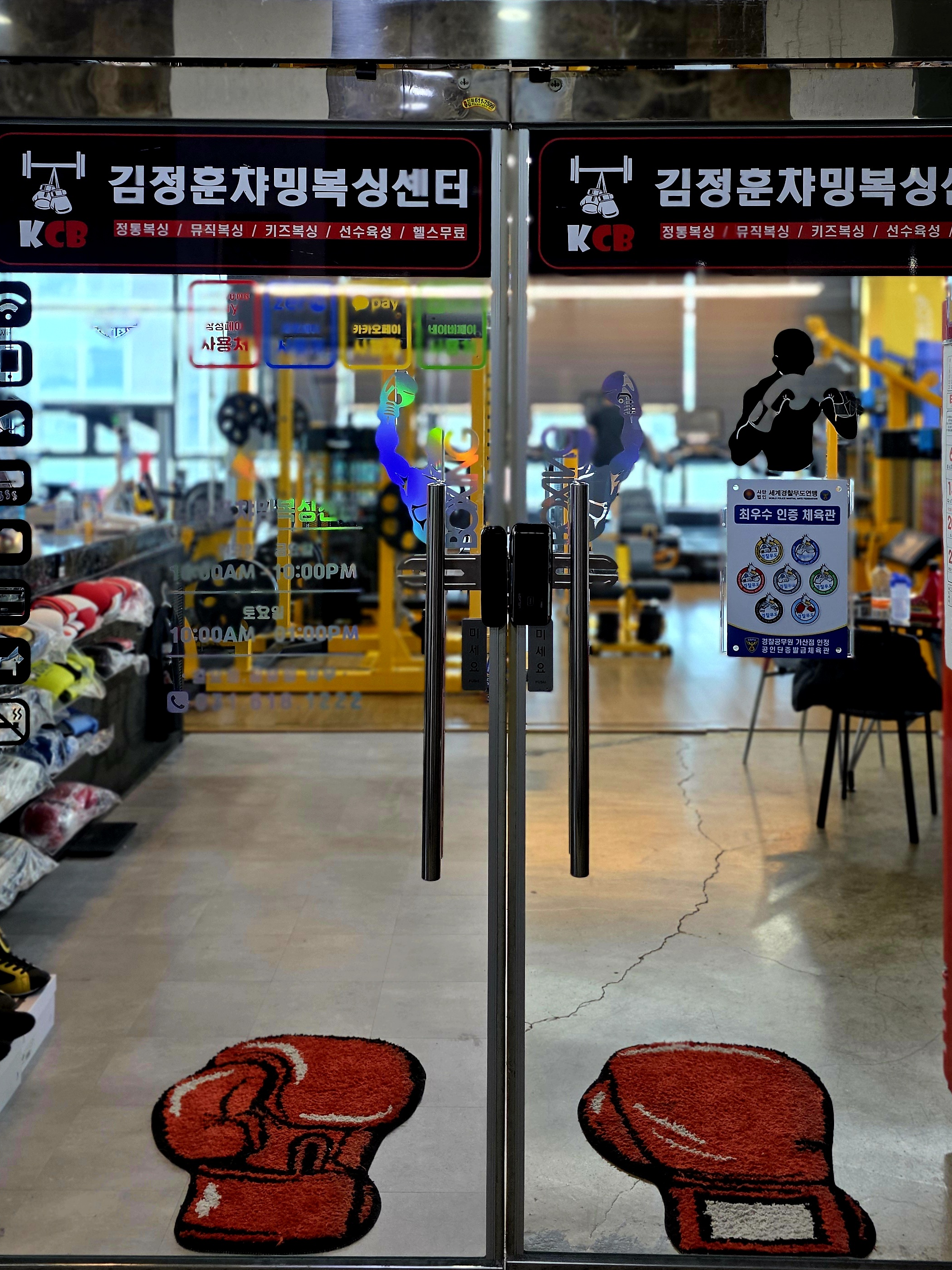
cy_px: 407
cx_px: 496
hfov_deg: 42.9
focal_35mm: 33
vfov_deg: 54.1
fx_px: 1210
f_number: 1.7
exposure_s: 1/120
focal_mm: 6.3
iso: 320
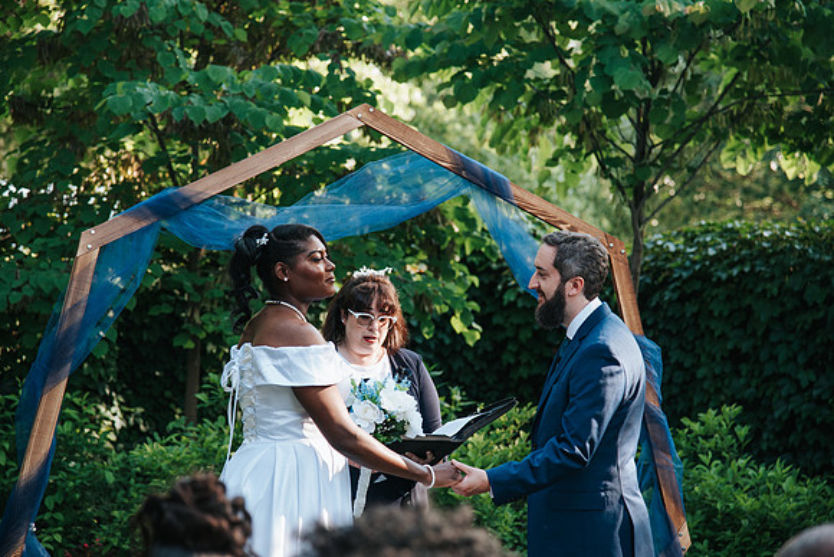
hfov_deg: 19.3
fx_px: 2456
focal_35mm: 106
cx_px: 421
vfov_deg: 12.9
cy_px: 262
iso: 400
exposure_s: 1/250
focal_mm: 100
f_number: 4
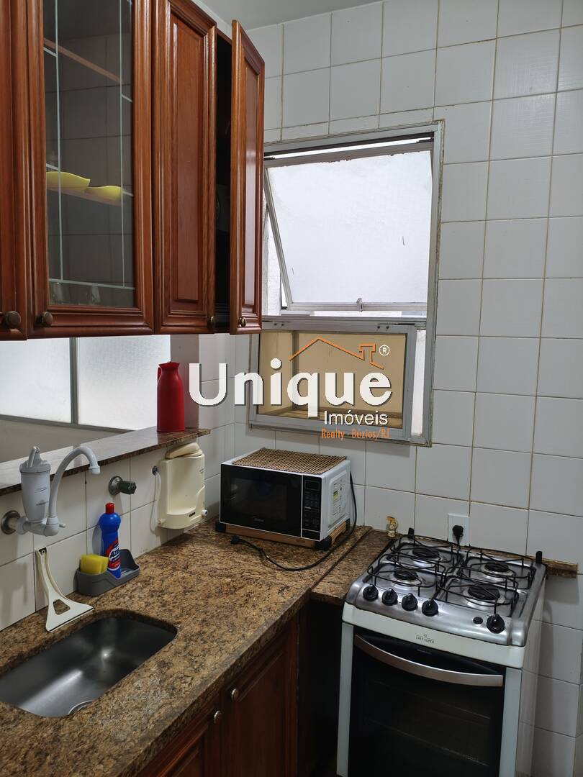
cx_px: 292
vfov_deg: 67.3
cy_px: 388
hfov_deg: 53.1
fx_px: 584
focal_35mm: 26
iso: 800
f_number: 1.5
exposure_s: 1/59.9
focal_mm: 4.94
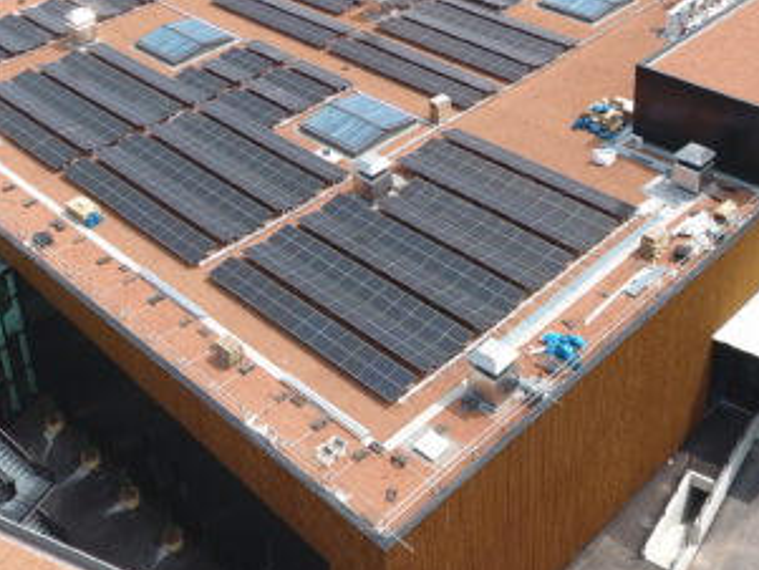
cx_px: 381
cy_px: -3
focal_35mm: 51
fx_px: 1119
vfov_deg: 27.0
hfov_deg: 37.5
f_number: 2.8
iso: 100
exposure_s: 1/477
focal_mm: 3.61
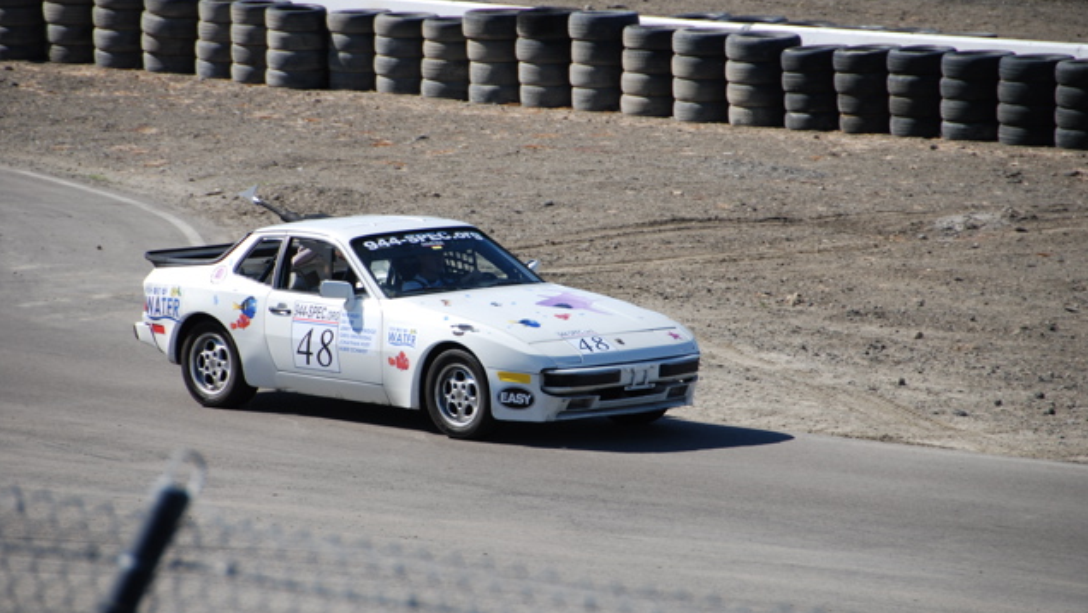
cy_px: 317
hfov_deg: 6.8
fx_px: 9118
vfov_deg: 3.8
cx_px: 543
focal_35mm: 316
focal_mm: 200
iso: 200
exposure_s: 1/800
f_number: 5.6
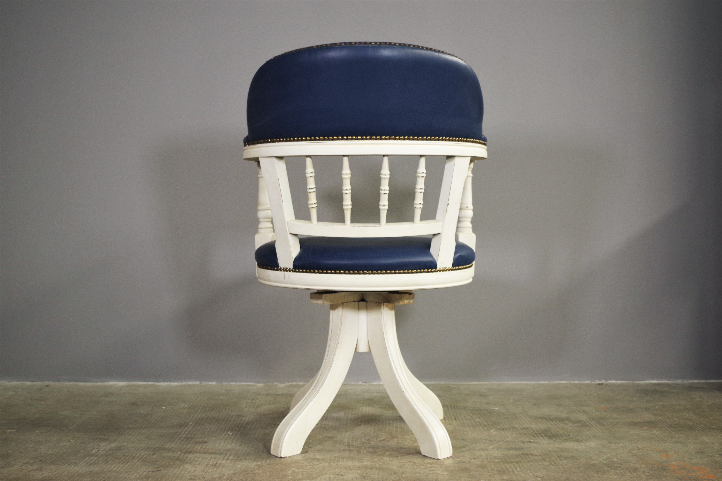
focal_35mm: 39
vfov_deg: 34.2
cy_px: 240
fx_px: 782
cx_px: 361
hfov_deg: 49.6
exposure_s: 1/60
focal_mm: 26.25
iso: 400
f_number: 4
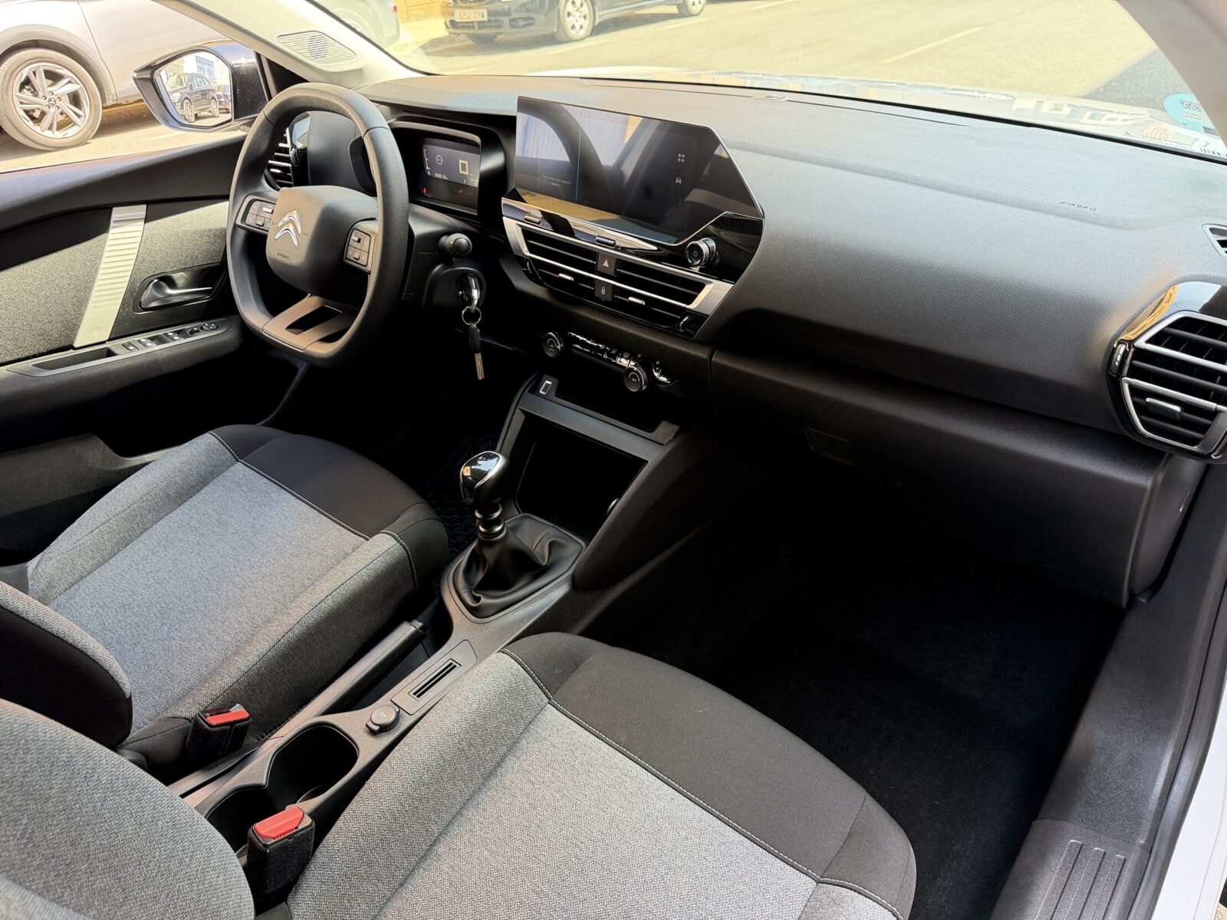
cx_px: 614
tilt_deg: -31.8
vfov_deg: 56.8
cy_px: 460
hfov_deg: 71.6
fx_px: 851
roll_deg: +4.4
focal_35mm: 24
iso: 200
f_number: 1.78
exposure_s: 1/156
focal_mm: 6.76
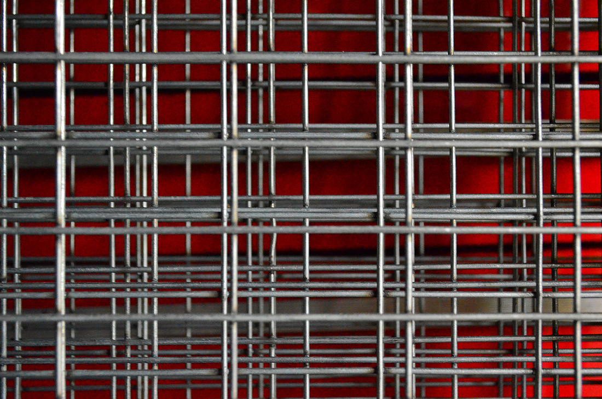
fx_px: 876
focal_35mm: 52
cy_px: 200
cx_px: 301
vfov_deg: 25.6
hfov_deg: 37.9
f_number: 5
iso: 6400
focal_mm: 35
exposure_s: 1/30
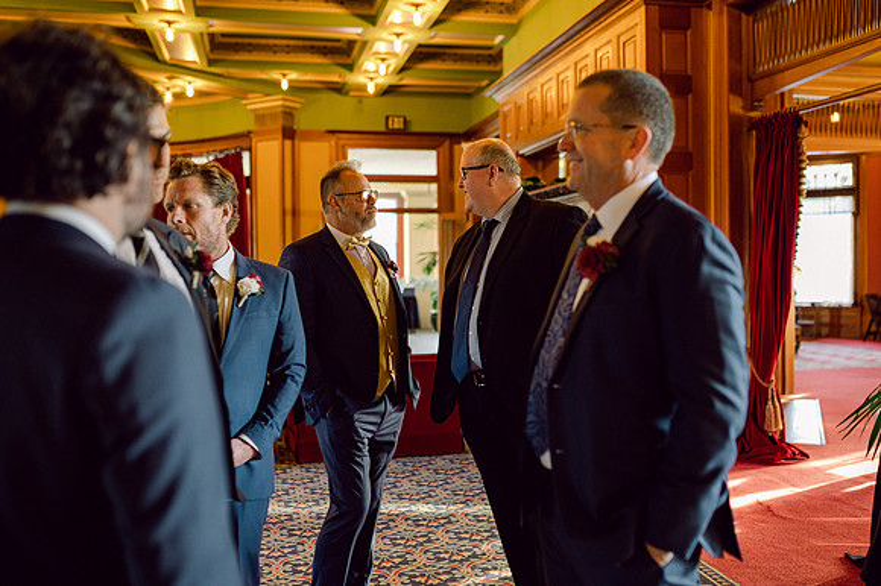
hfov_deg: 51.2
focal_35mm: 38
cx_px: 472
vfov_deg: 35.4
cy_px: 288
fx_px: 917
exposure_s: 1/125
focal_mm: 35
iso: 1100
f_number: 2
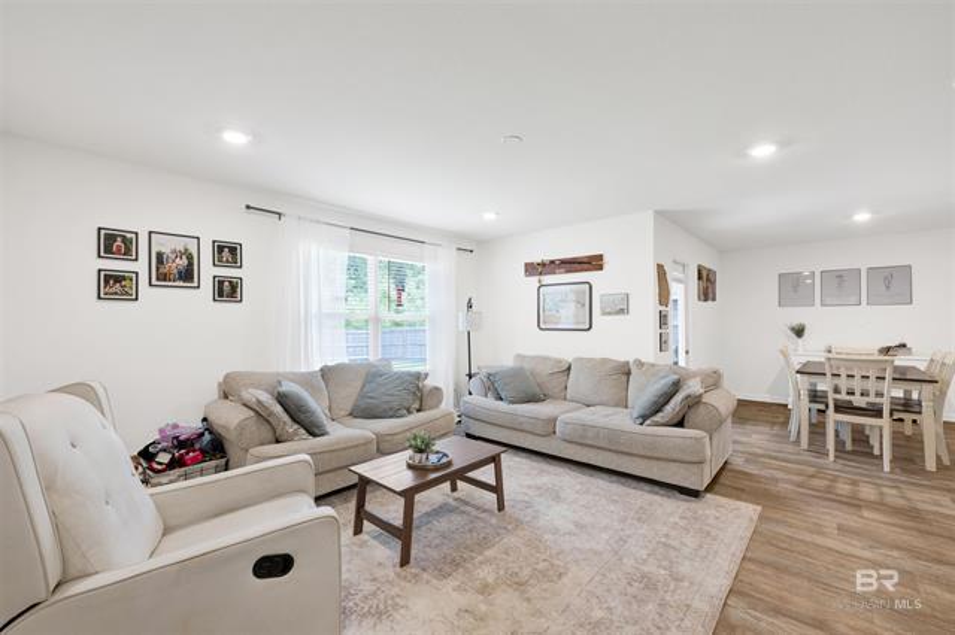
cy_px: 318
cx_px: 478
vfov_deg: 81.1
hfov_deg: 104.3
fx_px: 371
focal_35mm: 14
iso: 400
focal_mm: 14
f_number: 11
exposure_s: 1/6
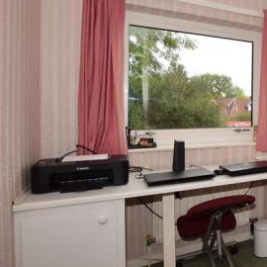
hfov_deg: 39.7
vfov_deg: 52.3
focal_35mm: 31
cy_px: 114
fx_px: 271
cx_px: 312
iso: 400
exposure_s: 1/50
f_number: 7.1
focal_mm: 10
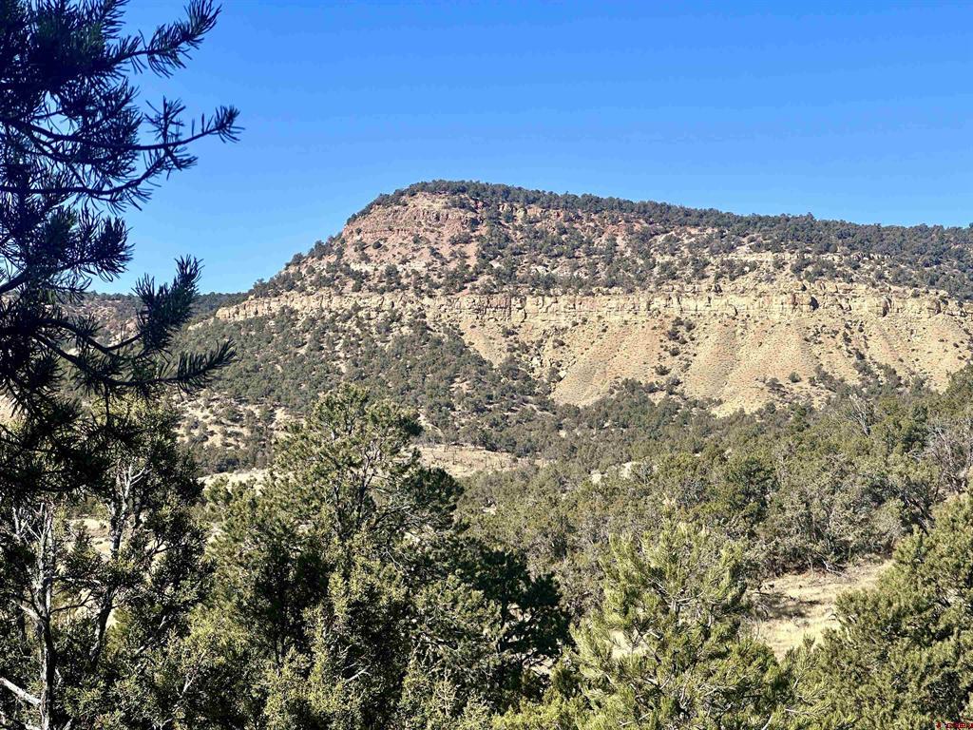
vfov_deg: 19.1
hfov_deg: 25.3
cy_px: 365
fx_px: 2164
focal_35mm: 77
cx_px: 486
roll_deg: -0.4
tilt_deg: +2.5
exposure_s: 1/652
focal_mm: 9
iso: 32
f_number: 2.8
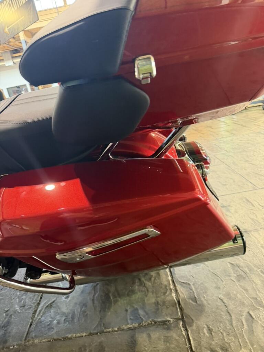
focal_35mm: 24
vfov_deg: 71.6
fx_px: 244
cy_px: 176
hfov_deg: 56.8
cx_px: 132
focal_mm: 6.76
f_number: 1.78
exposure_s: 1/60
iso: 400
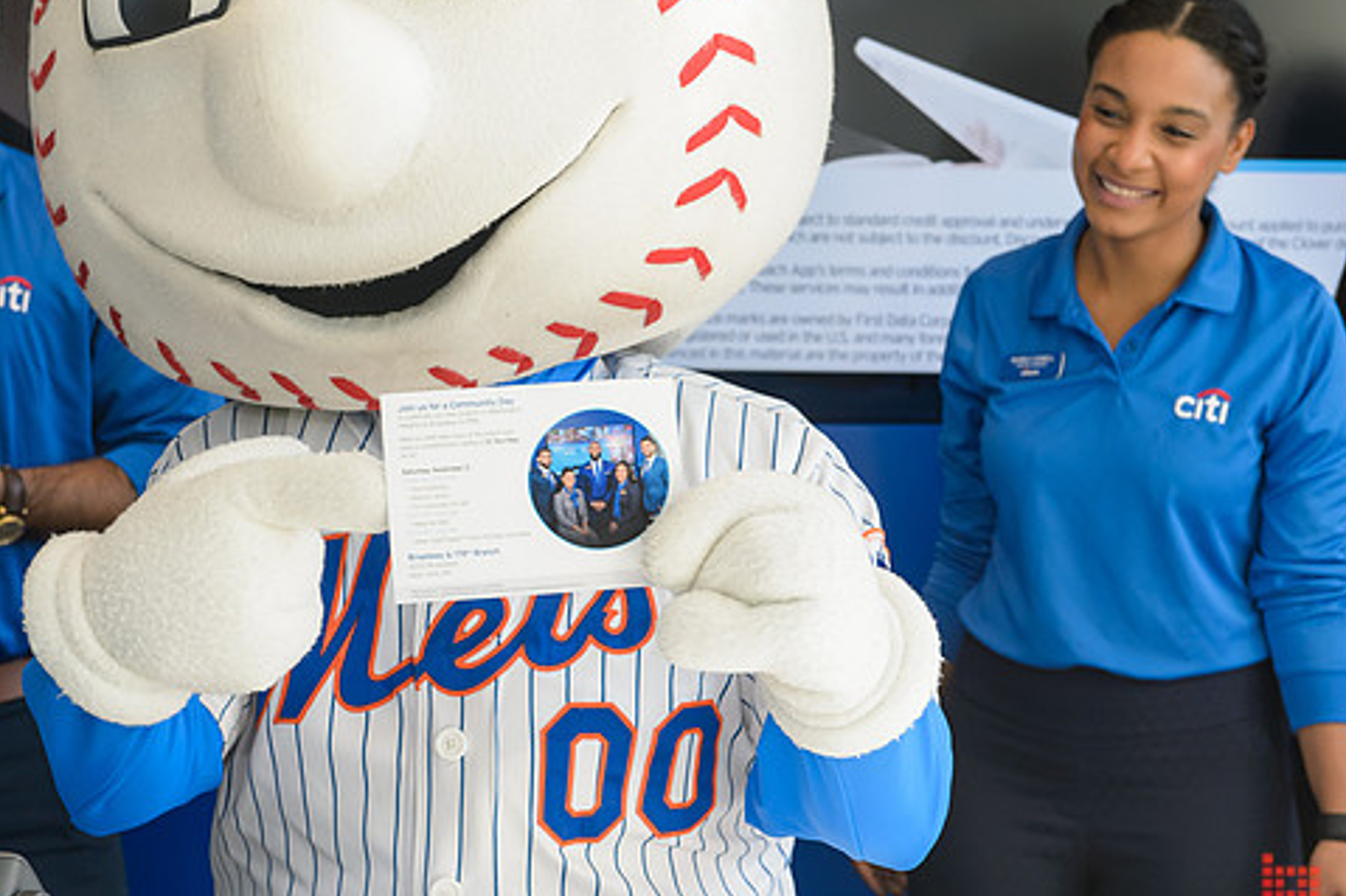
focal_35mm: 75
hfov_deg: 27.0
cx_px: 646
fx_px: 2803
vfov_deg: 18.2
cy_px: 458
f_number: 6.3
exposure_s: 1/200
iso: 1000
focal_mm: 62
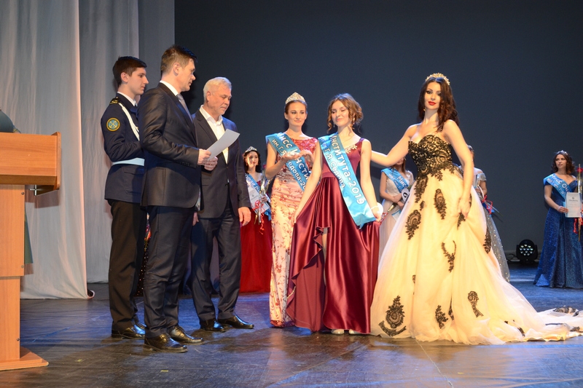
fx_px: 704
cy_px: 194
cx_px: 292
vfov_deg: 30.8
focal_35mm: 44
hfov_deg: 45.0
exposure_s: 1/60
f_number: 7.1
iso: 800
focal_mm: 29
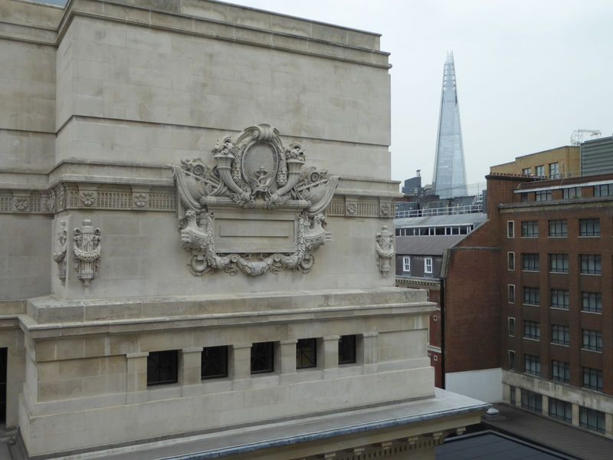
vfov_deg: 39.7
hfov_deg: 51.4
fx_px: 638
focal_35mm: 36
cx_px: 306
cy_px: 230
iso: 80
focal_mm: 6.3
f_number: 3.7
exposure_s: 1/160
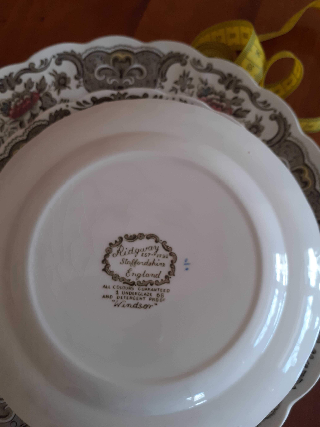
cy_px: 214
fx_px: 333
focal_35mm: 27
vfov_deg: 65.3
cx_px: 160
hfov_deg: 51.4
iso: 64
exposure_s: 1/100
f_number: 1.9
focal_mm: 3.6
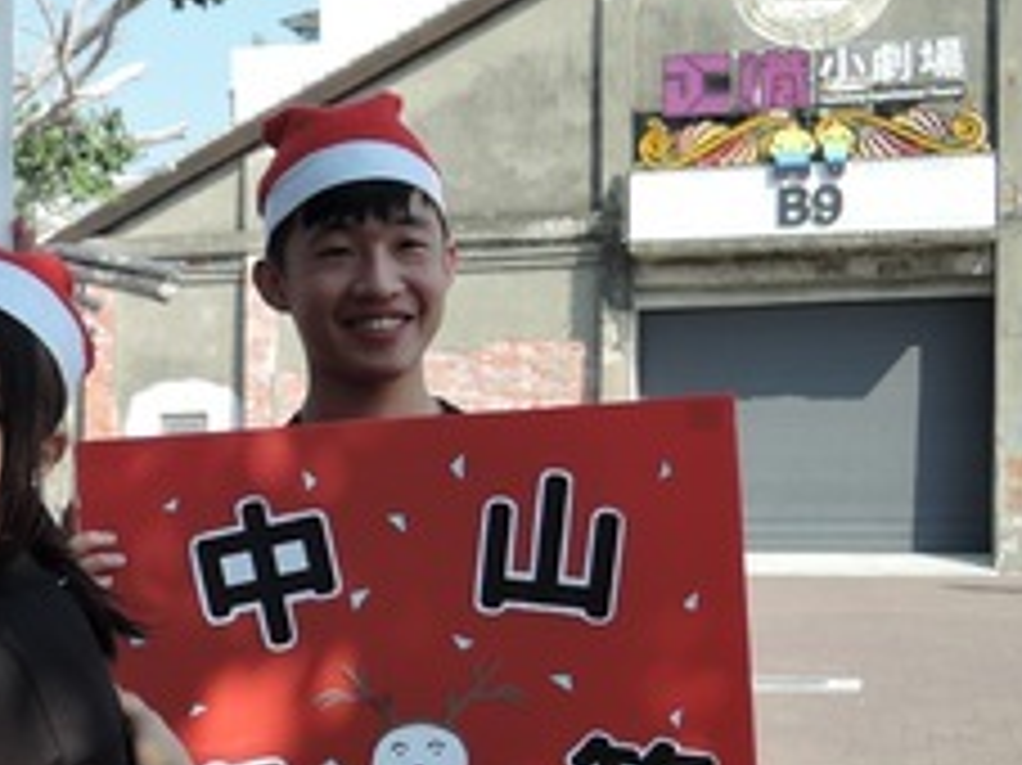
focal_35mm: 82
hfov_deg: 21.7
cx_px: -270
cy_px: 580
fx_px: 2420
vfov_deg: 17.9
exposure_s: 1/1000
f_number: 2.2
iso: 80
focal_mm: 6.6
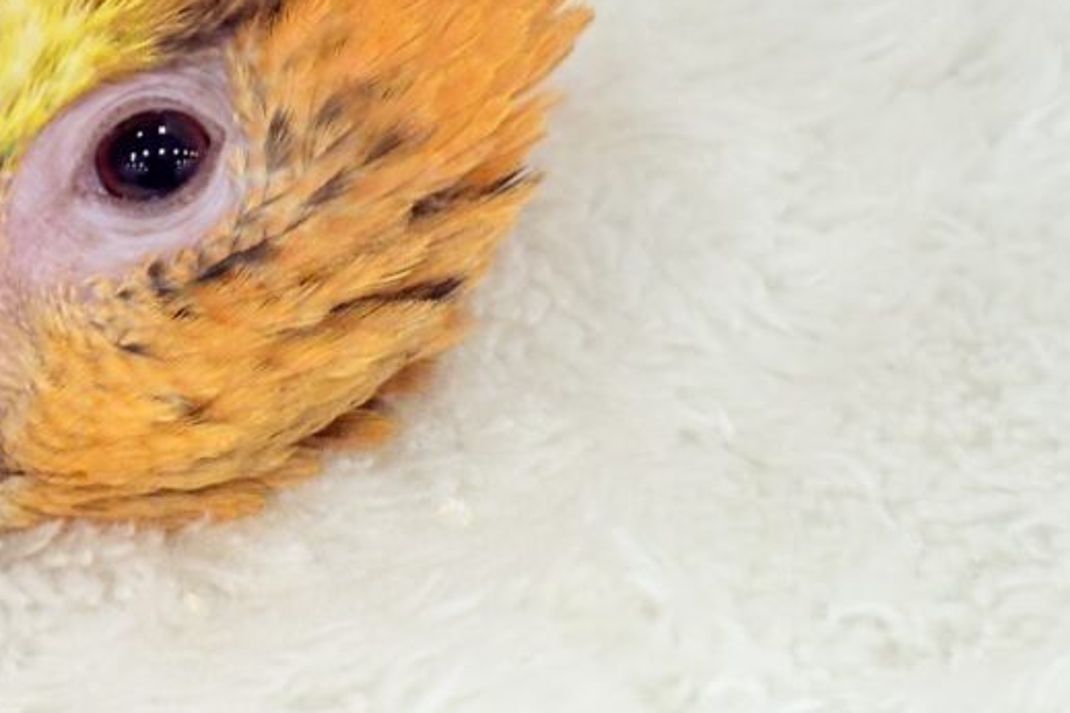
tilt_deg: -27.5
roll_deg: +0.3
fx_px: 3715
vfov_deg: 10.8
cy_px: -39
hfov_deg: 16.4
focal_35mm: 125
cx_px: 480
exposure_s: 1/100
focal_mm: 5.96
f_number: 1.6
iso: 80
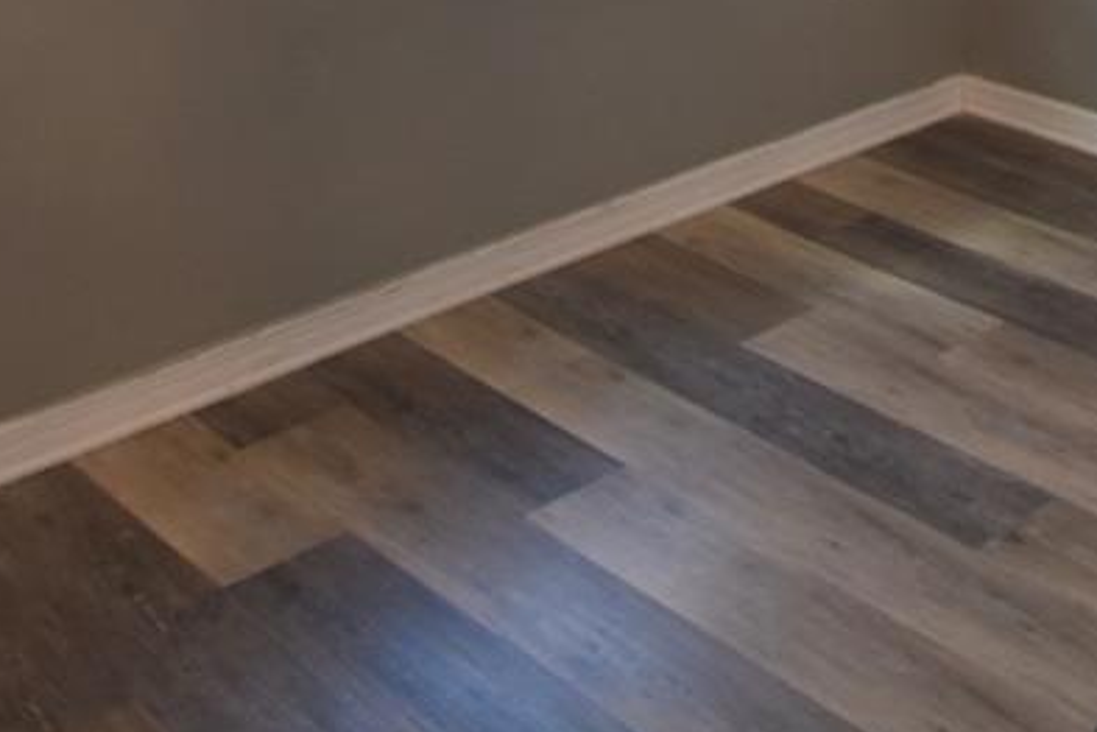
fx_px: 1859
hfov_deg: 30.7
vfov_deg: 18.8
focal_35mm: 61
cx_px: 1072
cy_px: -450
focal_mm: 10
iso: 400
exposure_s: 1/60
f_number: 4
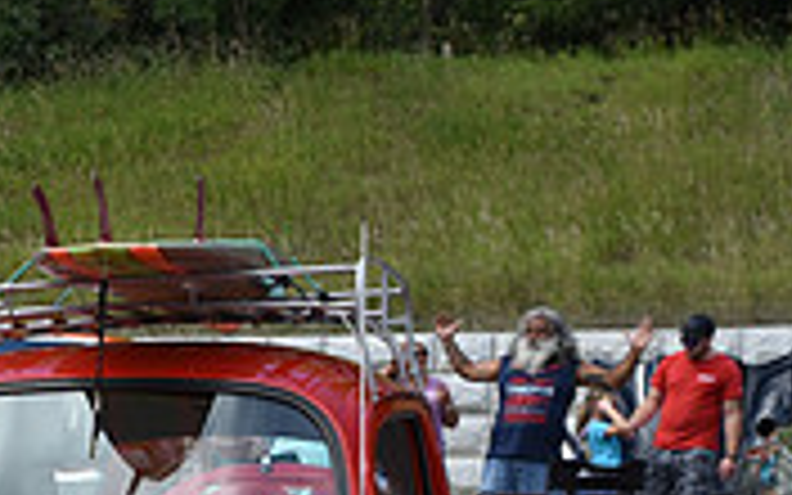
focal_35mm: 104
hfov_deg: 17.8
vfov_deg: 12.0
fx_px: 2245
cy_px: 727
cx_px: -418
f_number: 9
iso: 200
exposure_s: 1/320
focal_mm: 31
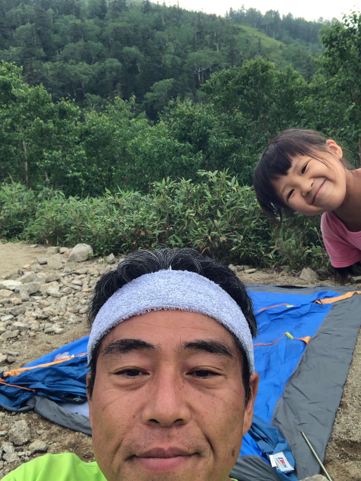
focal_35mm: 32
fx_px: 444
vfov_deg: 56.8
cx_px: 180
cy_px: 240
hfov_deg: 44.2
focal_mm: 2.87
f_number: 2.2
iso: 20
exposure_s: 1/293
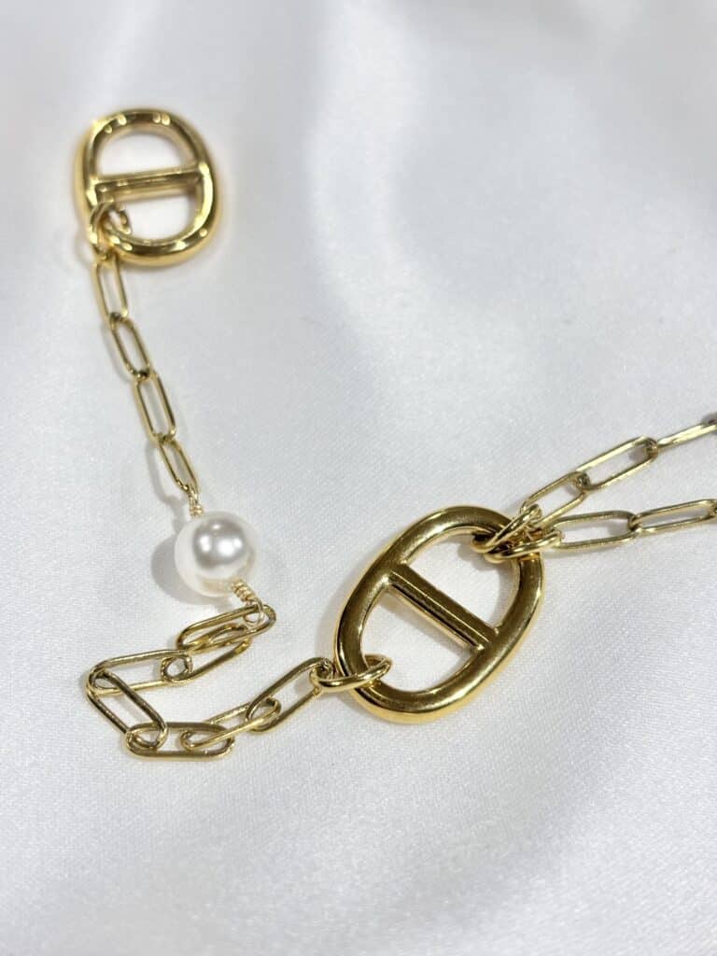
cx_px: 358
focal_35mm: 52
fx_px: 1436
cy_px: 478
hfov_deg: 28.0
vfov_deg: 36.8
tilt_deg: -46.7
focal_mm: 5.96
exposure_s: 1/280
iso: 32
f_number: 1.6
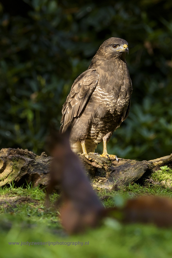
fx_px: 1433
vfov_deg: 10.3
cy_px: 129
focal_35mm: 200
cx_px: 86
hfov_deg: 6.9
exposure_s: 1/640
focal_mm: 200
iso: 1800
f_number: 5.6
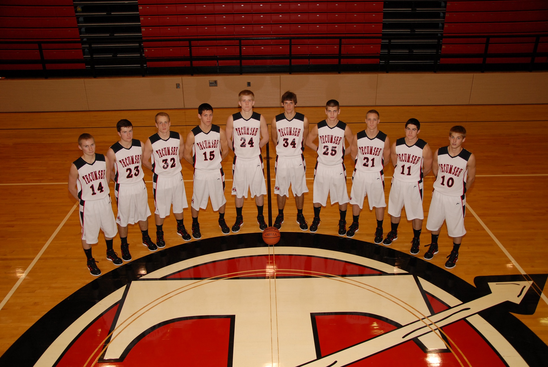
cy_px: 184
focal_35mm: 32
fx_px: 480
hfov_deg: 59.4
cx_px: 274
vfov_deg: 41.8
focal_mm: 21
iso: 400
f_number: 3.8
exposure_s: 1/100
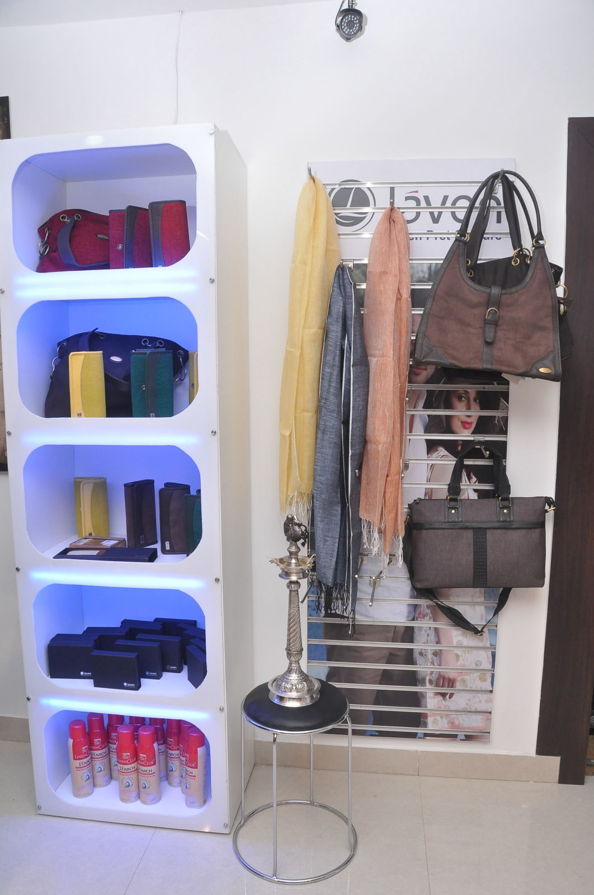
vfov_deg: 67.5
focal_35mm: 27
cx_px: 297
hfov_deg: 47.8
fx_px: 670
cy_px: 448
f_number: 8
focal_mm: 18
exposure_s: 1/125
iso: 1000
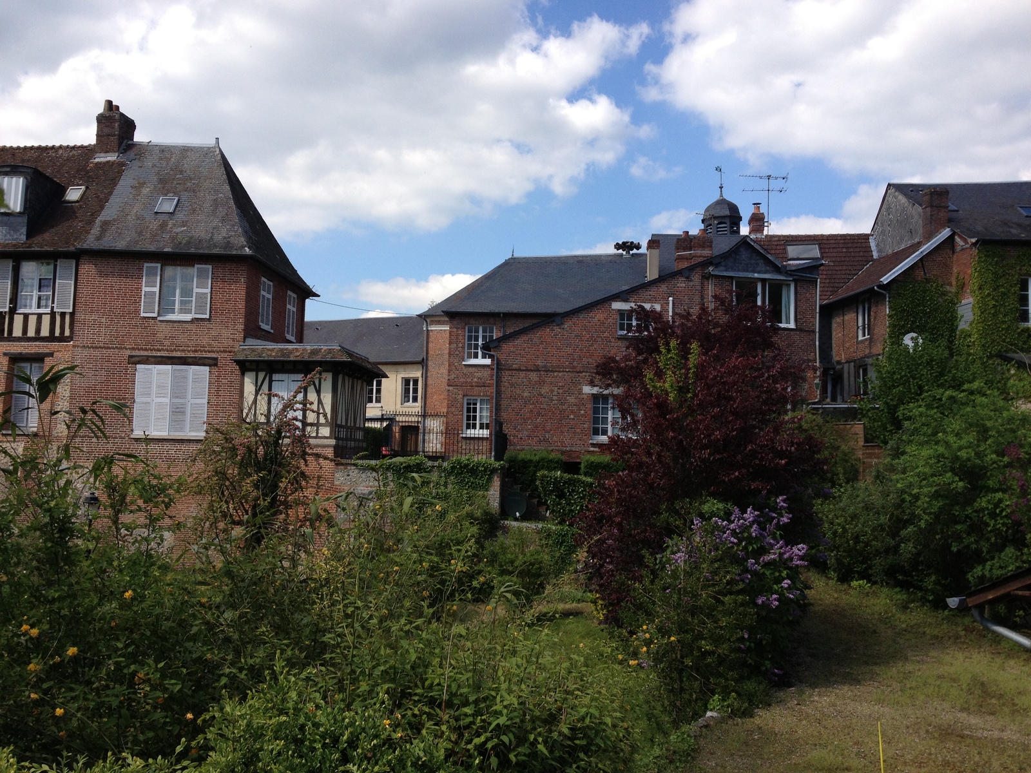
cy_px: 386
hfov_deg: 52.6
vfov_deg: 40.7
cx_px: 516
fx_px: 1042
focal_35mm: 35
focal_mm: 4.28
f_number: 2.4
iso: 50
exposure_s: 1/1284
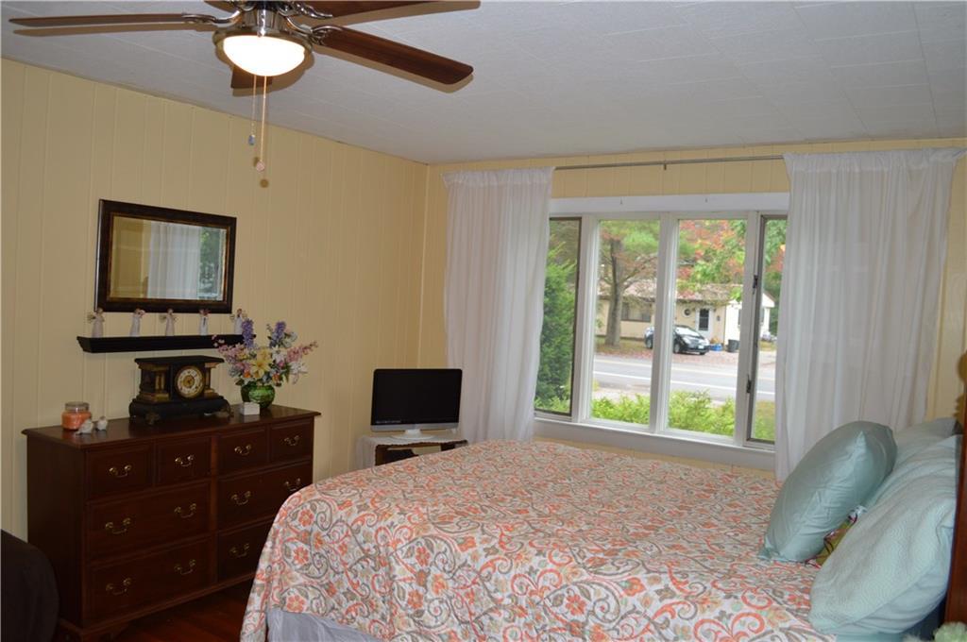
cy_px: 321
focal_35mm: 27
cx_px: 484
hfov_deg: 67.4
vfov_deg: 47.8
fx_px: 724
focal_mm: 18
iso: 450
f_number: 3.5
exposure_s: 1/60
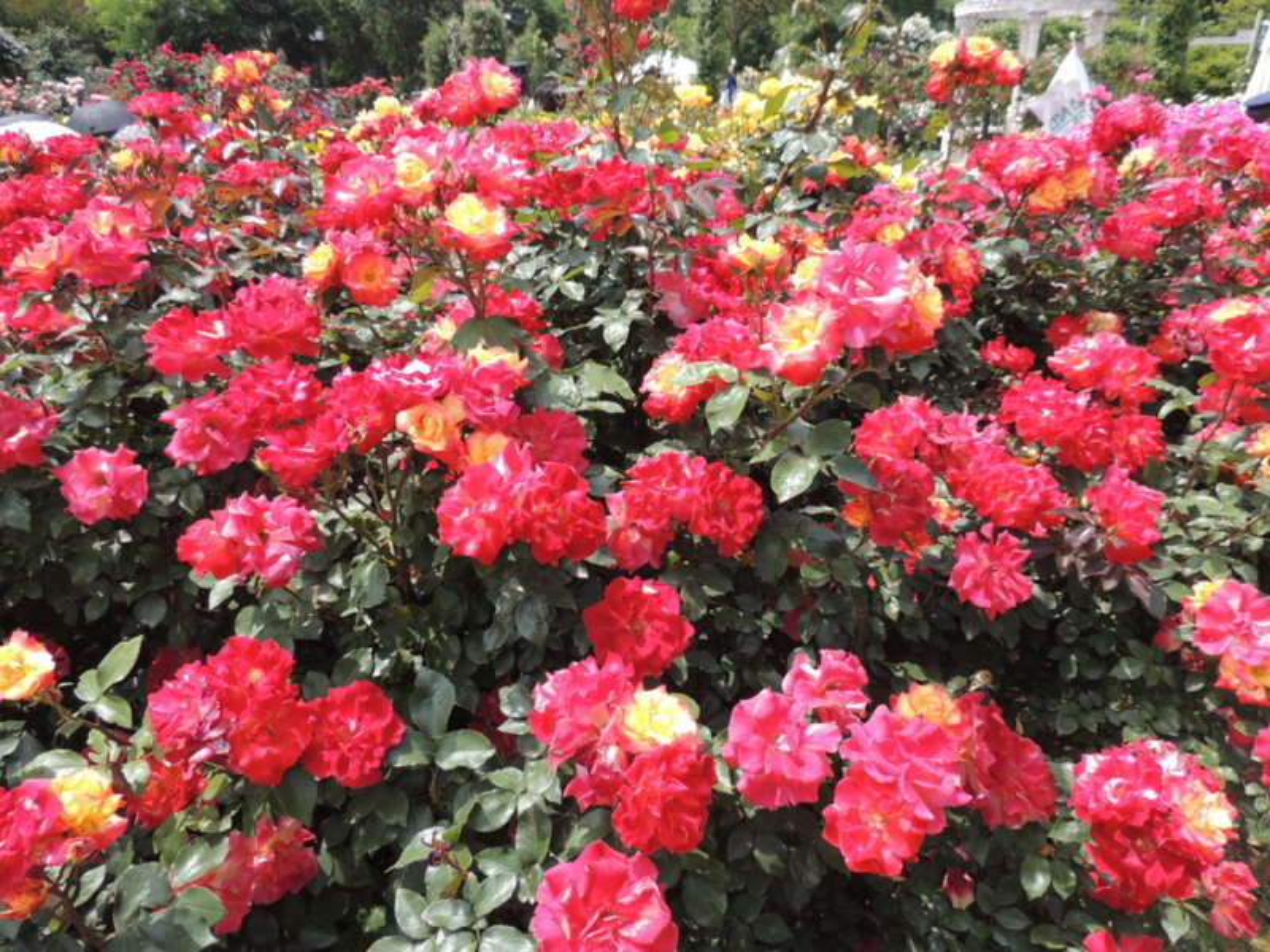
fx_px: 881
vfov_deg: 56.8
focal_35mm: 24
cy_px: 476
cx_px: 635
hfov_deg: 71.6
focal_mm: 4.3
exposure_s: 1/800
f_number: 3
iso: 100
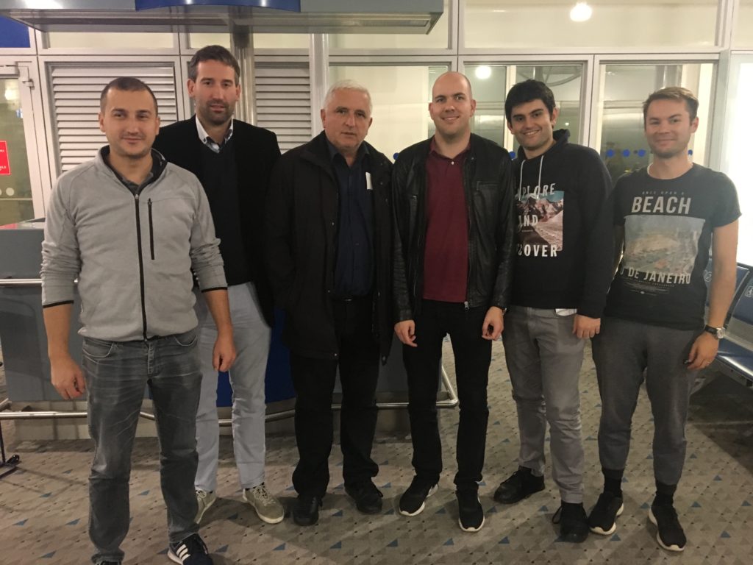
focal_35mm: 29
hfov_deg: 61.7
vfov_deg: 48.2
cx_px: 376
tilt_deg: -12.0
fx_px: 631
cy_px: 282
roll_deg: +0.7
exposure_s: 1/17
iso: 200
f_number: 2.2
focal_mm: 4.15
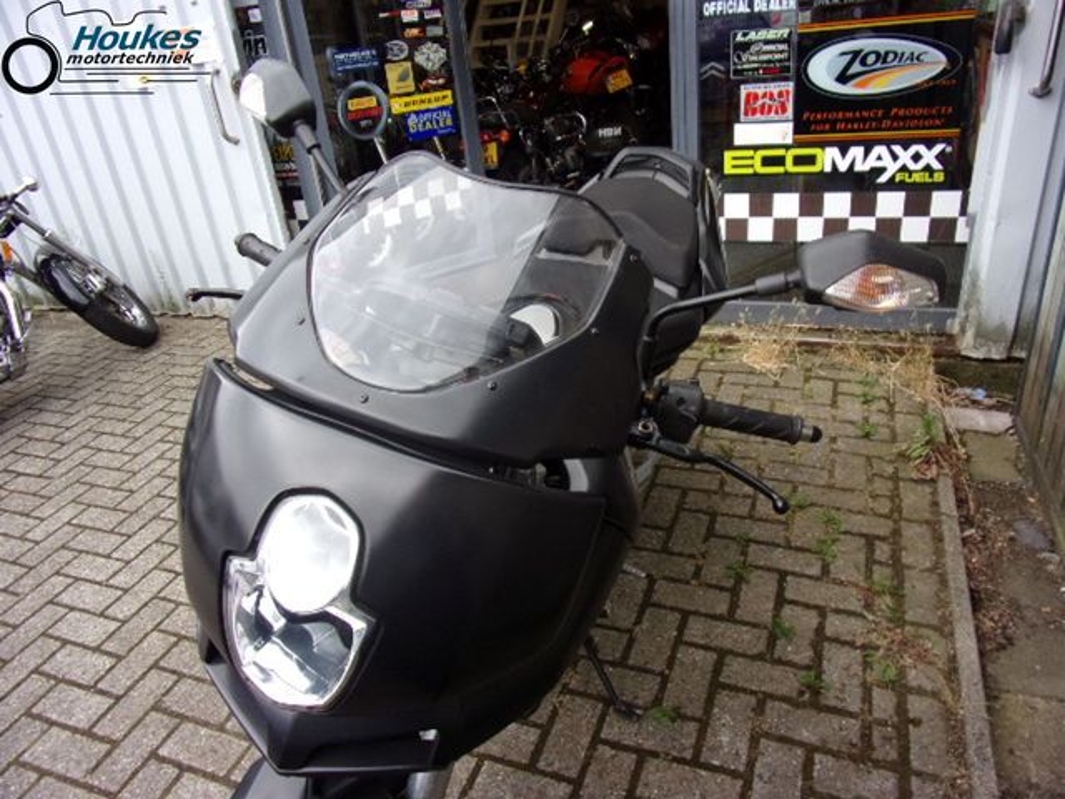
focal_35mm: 24
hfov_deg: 71.6
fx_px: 738
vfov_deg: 56.8
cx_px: 532
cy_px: 400
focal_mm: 4.3
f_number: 3.3
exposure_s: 1/45
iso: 80
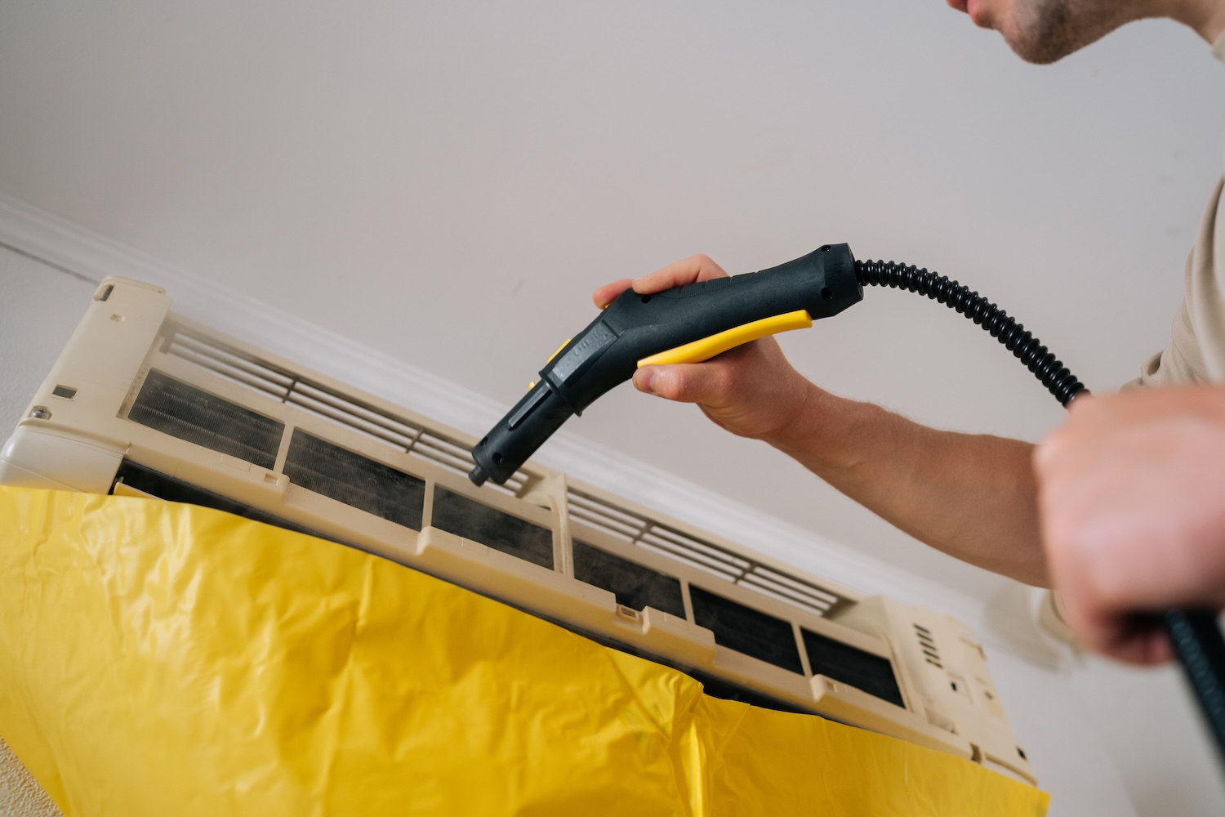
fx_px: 1191
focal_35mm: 35
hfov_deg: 54.4
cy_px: 408
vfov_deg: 37.9
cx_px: 612
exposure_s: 1/250
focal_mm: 35
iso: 500
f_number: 2.8
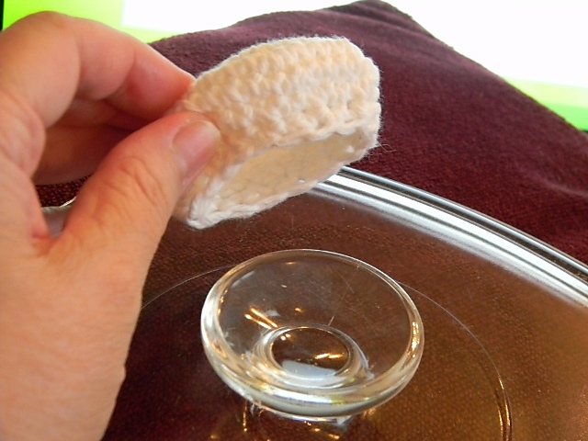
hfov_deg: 23.6
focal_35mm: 83
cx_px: 294
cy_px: 220
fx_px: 1410
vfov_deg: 17.8
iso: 400
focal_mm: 15.1
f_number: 4.5
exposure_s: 1/17.6
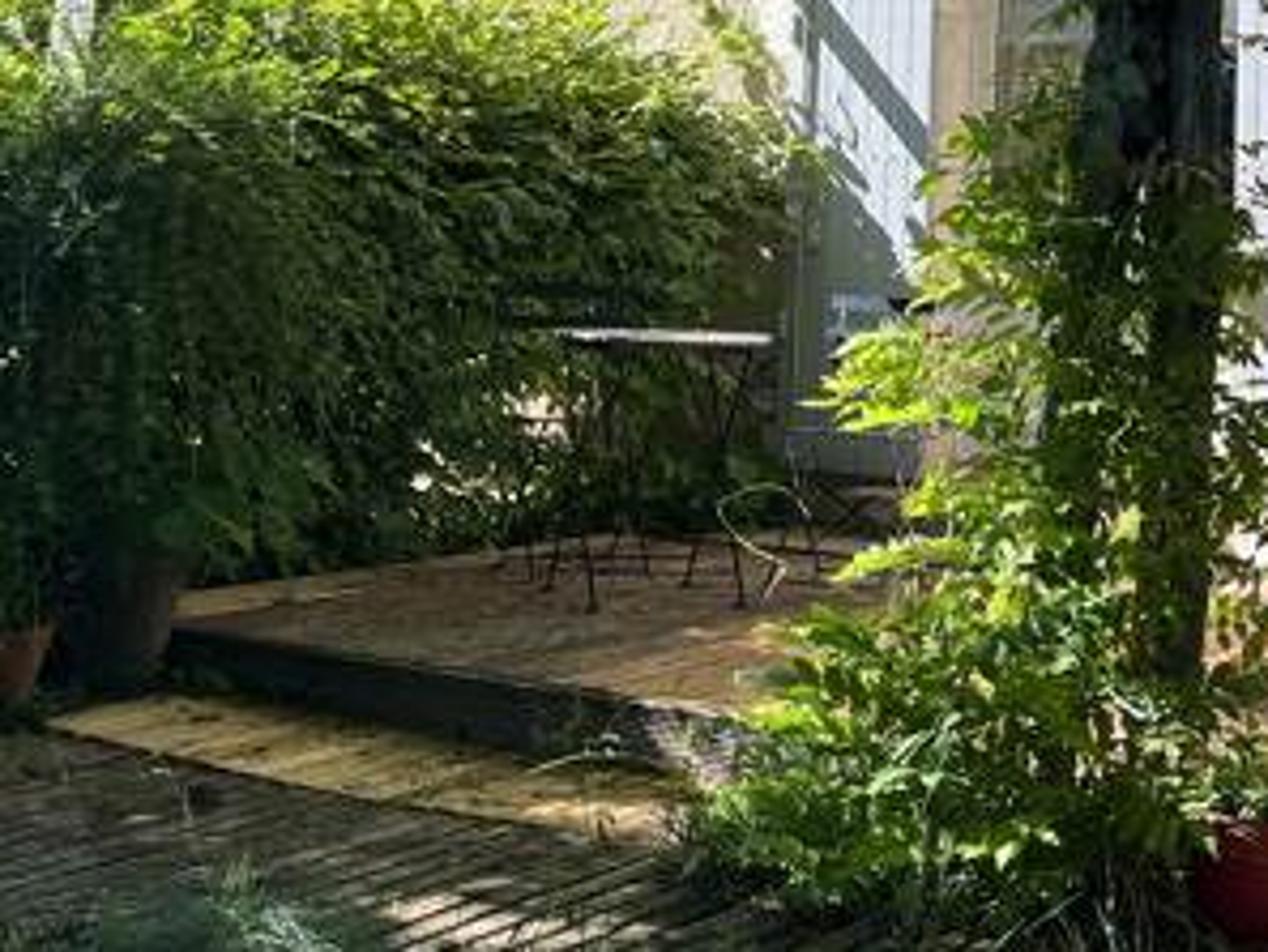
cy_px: -51
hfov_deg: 27.1
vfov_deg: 20.2
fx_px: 2565
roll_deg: -1.0
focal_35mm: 70
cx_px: 1059
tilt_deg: +6.8
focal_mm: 5.1
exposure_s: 1/1117
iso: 50
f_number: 1.6
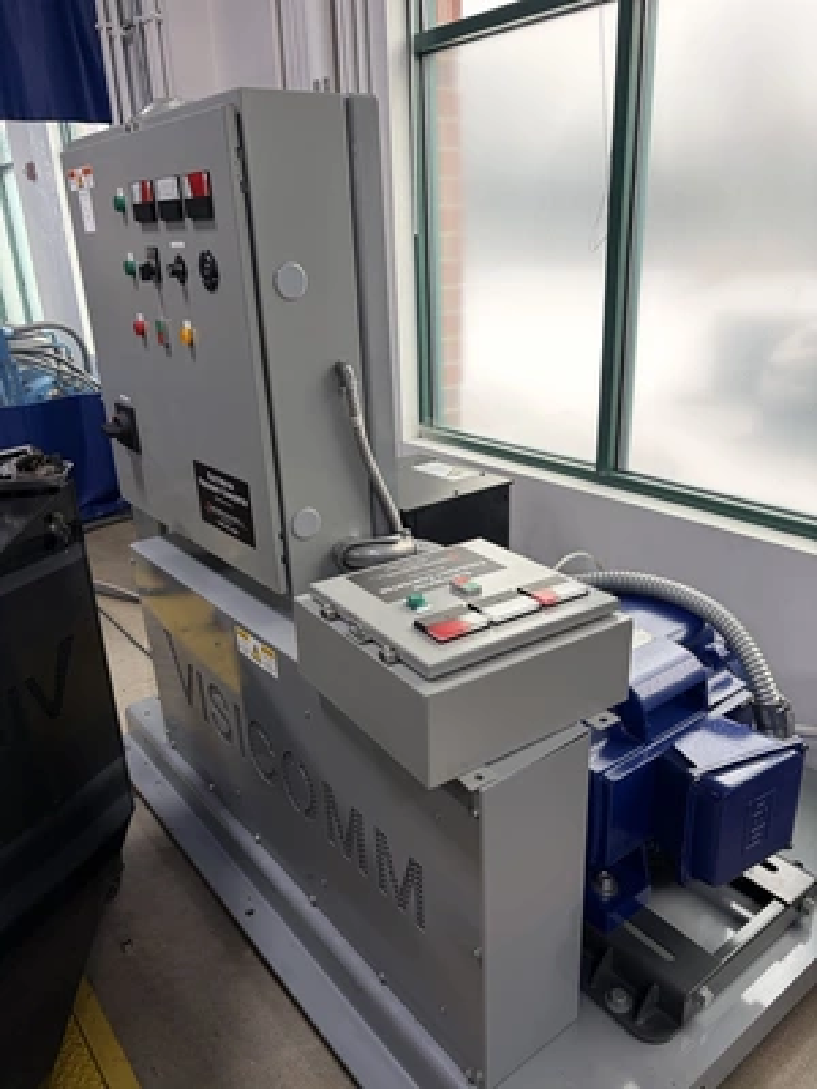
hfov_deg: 53.1
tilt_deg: -20.8
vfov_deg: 67.3
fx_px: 818
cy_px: 544
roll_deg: +2.9
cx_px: 408
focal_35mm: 26
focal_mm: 5.96
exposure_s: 1/178
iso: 40
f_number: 1.6
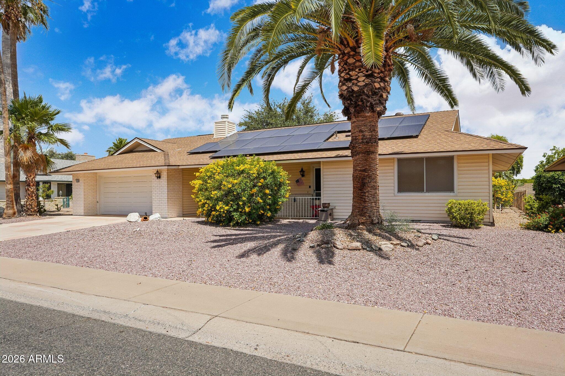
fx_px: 384
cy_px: 188
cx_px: 282
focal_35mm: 24
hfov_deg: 72.6
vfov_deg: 52.2
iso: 400
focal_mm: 24.5
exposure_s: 1/1250
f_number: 8
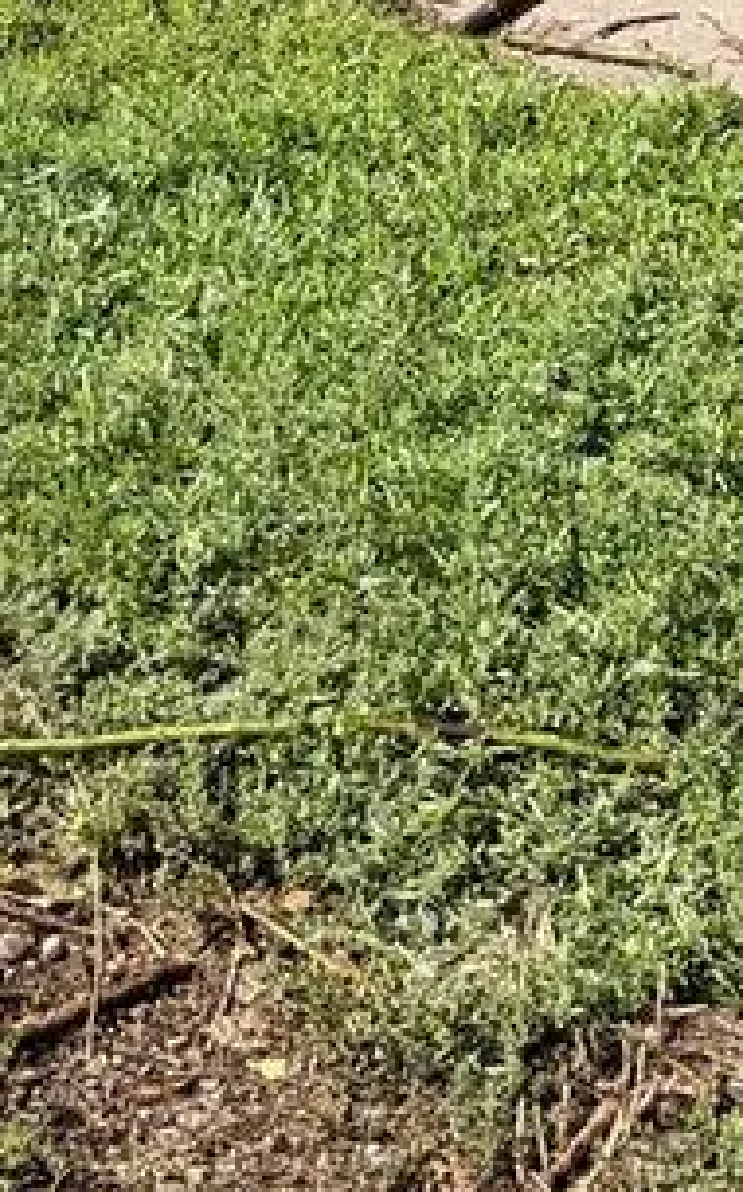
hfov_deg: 11.5
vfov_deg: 14.5
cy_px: -1339
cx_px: 368
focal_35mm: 114
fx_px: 3702
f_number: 1.78
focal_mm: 6.76
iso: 80
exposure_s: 1/3279
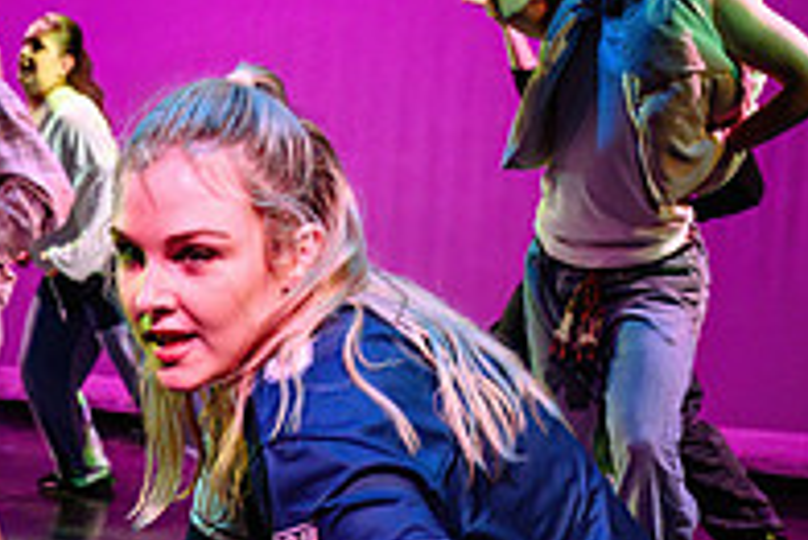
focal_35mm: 78
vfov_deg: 17.1
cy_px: 536
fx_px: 1752
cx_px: 8
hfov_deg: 24.8
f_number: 2.8
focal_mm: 24
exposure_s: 1/300
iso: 2000
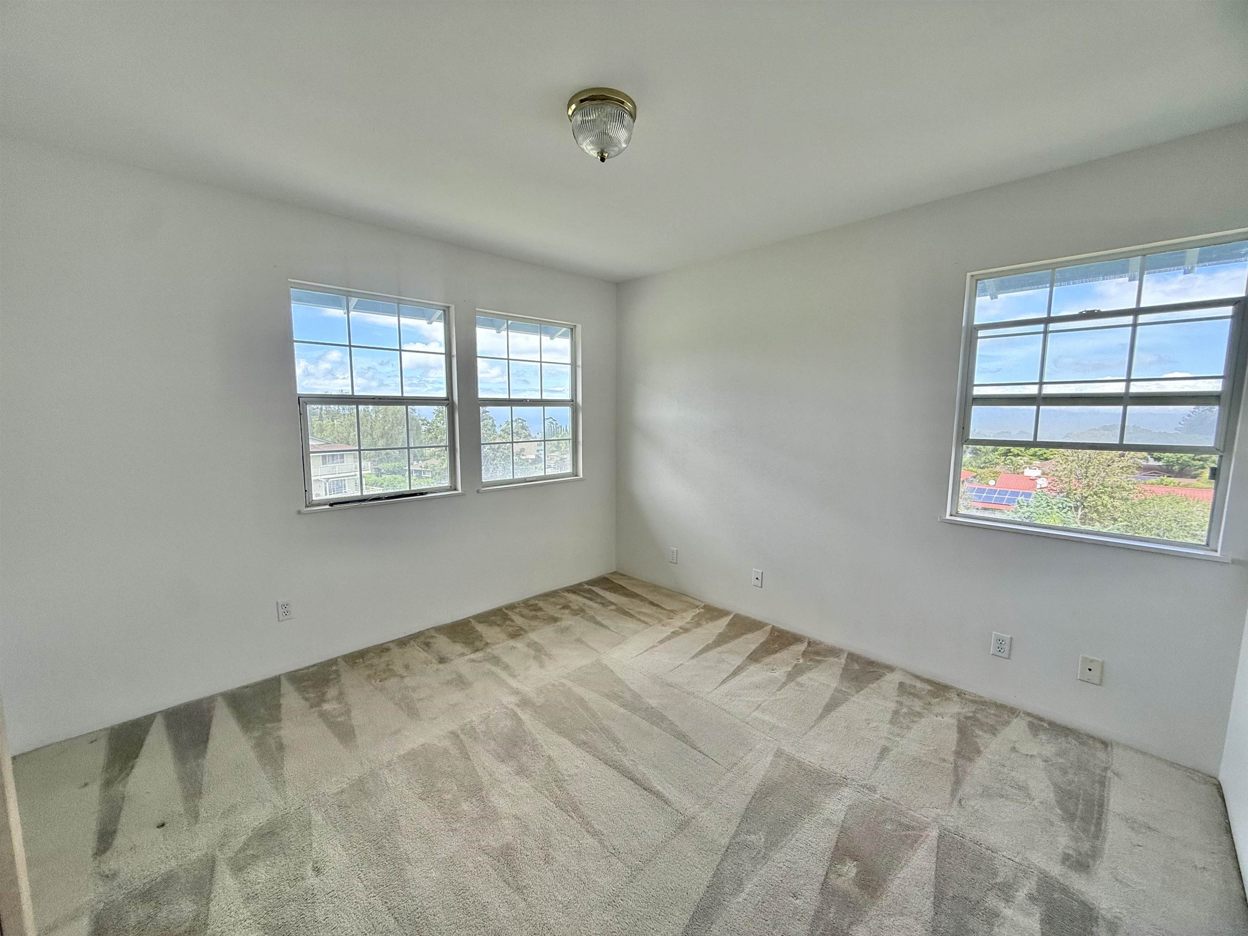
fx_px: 505
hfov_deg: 102.1
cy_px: 468
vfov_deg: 85.7
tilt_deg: -5.9
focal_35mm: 14
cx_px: 624
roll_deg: +0.1
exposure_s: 1/216
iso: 64
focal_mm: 2.22
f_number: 2.2
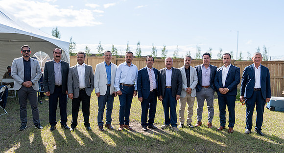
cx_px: 138
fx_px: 216
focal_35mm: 29
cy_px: 87
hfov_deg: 66.6
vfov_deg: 39.1
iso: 320
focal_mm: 24
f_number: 5
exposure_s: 1/2000
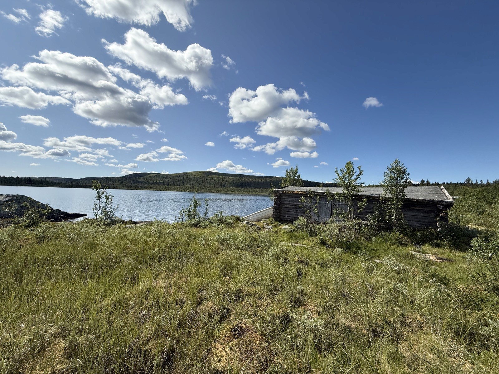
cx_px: 250
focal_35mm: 14
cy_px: 187
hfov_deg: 102.1
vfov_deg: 85.7
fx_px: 202
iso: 50
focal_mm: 2.22
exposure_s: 1/2976
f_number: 2.2
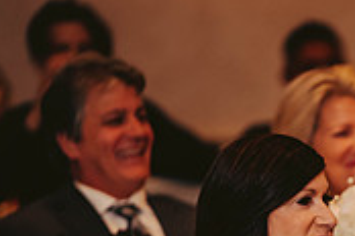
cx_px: 510
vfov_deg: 2.1
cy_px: 339
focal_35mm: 665
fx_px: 6557
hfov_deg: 3.1
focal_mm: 200
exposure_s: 1/60
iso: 800
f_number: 2.8
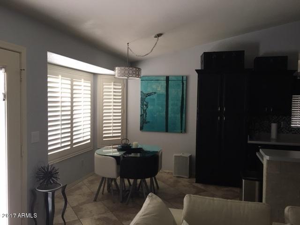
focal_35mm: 29
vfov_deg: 48.2
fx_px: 251
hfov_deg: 61.7
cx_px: 150
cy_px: 112
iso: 80
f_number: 2.2
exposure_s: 1/30
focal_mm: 4.15
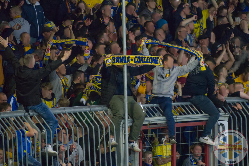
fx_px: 4153
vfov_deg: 2.3
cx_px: 124
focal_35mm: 600
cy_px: 83
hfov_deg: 3.4
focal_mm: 220
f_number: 5.6
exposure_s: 1/125
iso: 1600
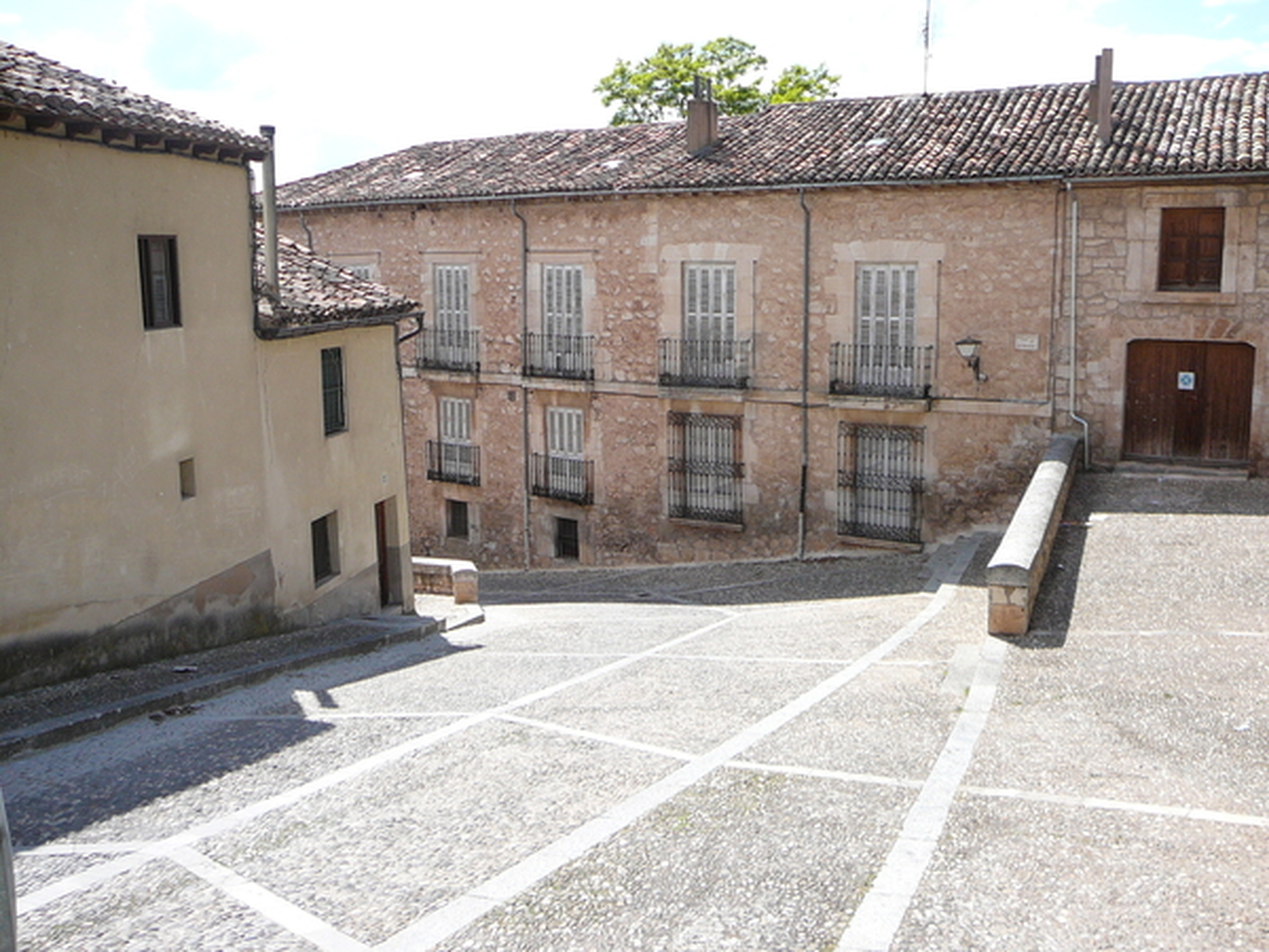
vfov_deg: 40.7
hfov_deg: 52.6
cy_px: 476
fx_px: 1283
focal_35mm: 35
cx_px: 634
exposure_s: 1/1000
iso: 80
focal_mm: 5.2
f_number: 2.8
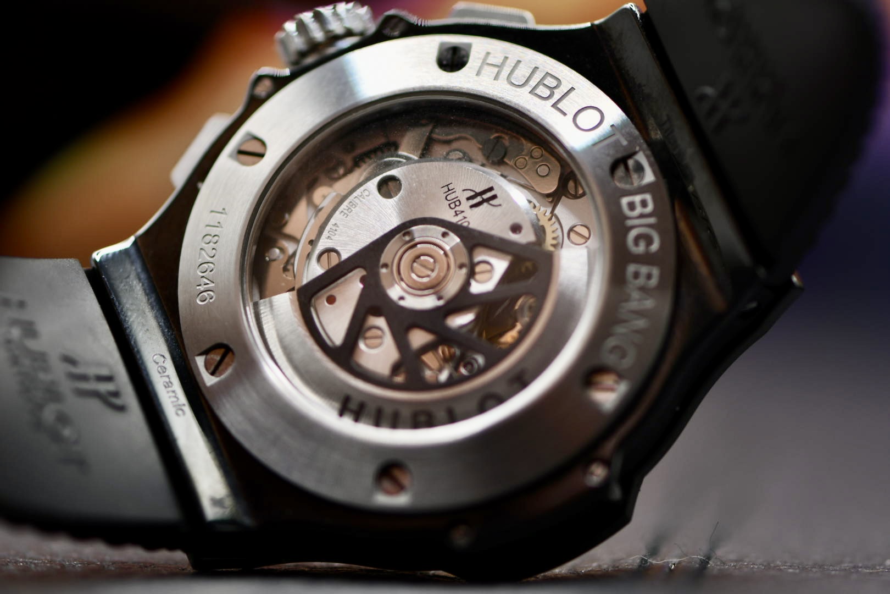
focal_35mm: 157
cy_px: 297
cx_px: 445
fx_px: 3881
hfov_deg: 13.1
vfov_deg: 8.7
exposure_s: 1/30
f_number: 3.2
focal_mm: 105
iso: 125
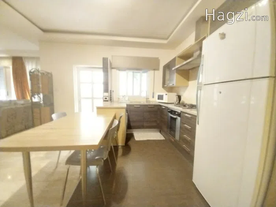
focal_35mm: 13
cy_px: 104
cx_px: 138
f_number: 2.2
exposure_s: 1/8
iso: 500
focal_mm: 1.3
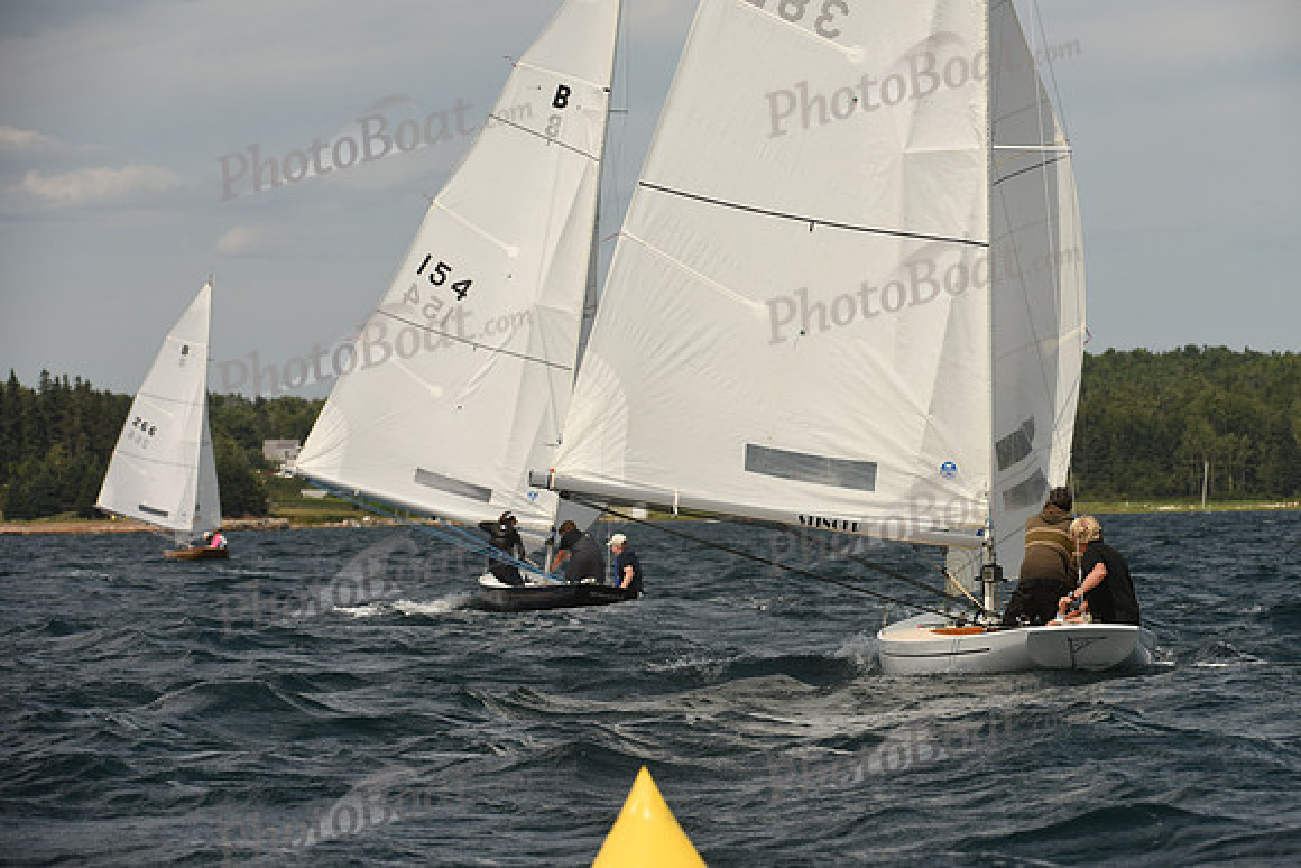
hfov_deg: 10.3
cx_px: 650
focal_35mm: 200
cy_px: 434
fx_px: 7229
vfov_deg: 6.9
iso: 250
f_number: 8
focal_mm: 200
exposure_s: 1/1000
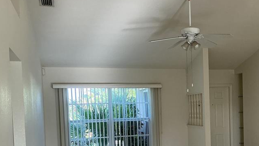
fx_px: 350
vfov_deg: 23.0
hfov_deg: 39.6
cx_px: 192
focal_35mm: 51
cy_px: 126
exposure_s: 1/60
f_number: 1.8
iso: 50
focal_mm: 3
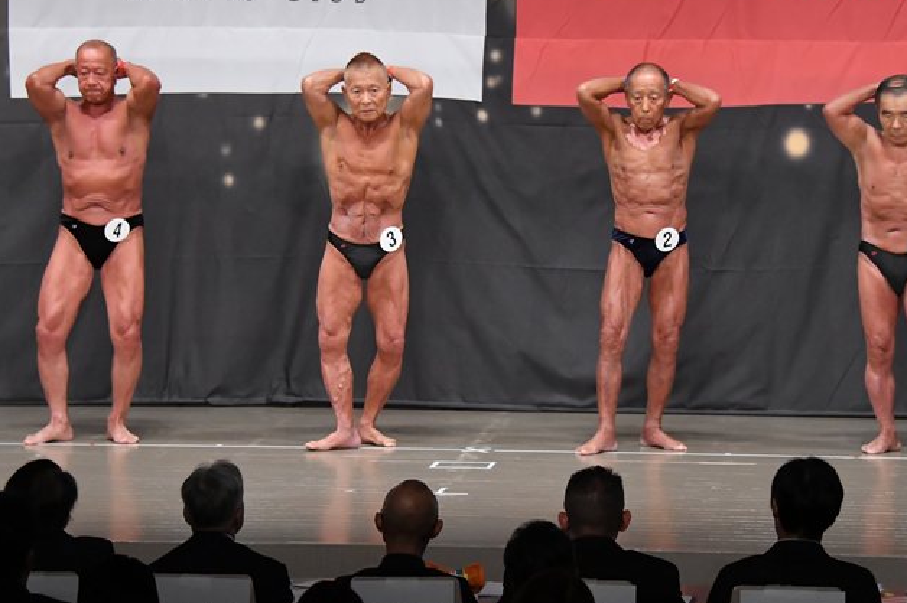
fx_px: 4658
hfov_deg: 11.1
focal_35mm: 185
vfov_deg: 7.4
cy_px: 258
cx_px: 531
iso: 5000
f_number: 5.6
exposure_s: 1/400
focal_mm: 100
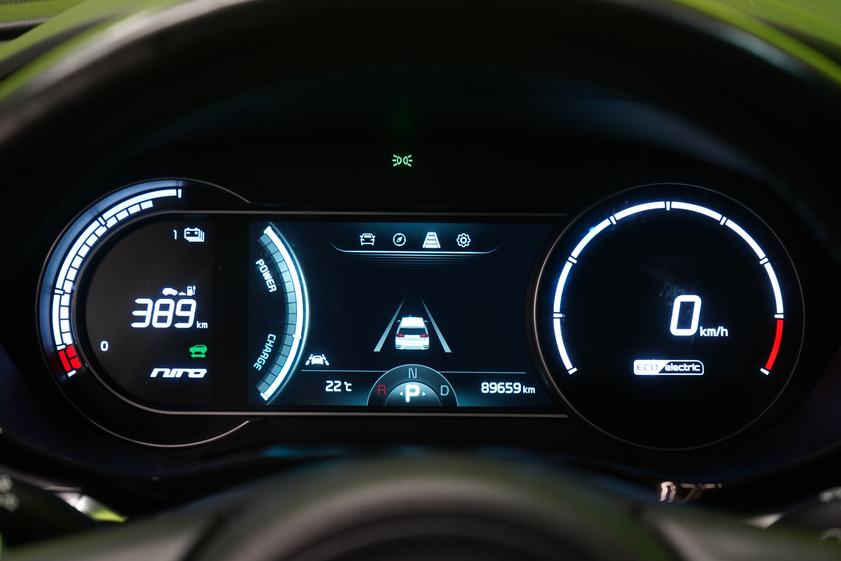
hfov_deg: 28.5
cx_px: 415
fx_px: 1659
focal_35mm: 71
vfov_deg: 19.2
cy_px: 277
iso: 1250
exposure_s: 1/30
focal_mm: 70
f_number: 5.6
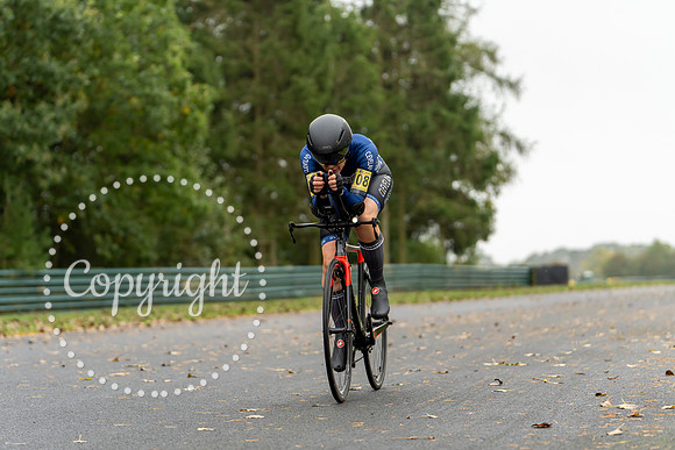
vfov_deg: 12.8
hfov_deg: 19.1
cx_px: 338
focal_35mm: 107
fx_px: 2007
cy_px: 225
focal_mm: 107
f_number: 2.8
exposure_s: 1/1000
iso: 640
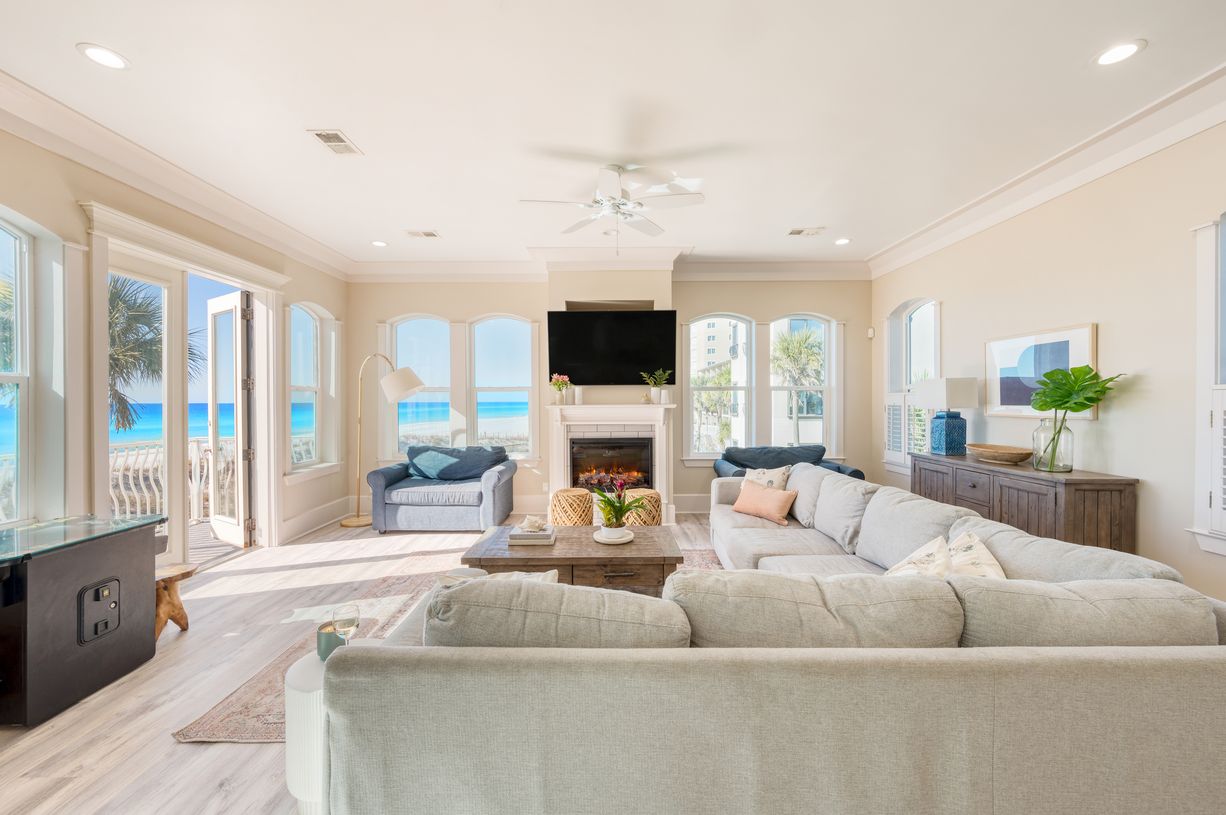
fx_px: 476
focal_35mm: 14
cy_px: 408
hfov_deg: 104.3
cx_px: 613
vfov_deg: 81.1
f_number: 10
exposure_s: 1/13
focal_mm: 14
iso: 100
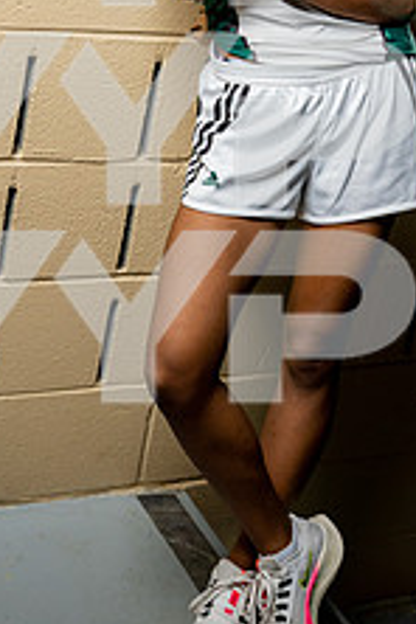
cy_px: 121
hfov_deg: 17.7
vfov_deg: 25.8
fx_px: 1335
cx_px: 202
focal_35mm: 77
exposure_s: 1/250
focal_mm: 38
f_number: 5.6
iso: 400
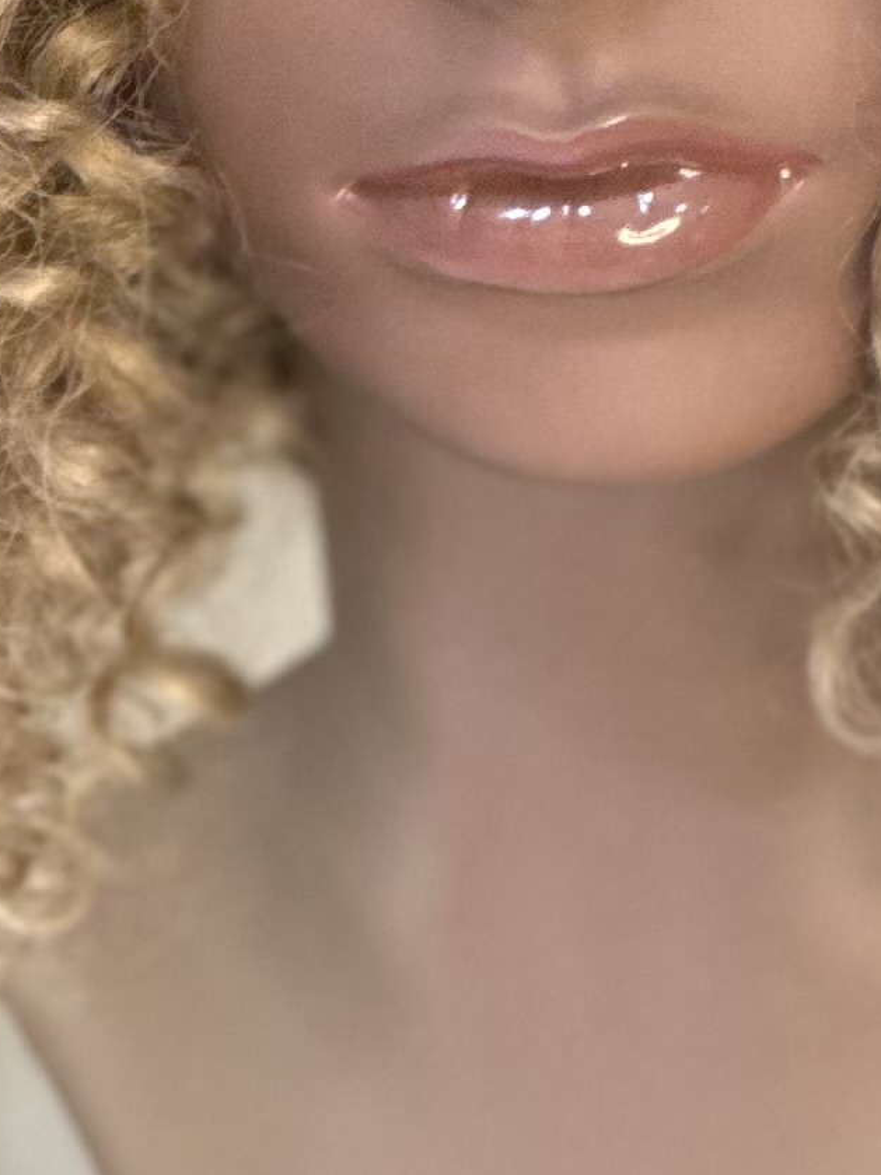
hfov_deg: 4.0
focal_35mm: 370
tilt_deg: -20.0
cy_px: -590
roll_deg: -1.8
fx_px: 12559
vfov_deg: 5.3
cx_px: 842
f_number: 2.8
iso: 160
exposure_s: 1/33
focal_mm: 9
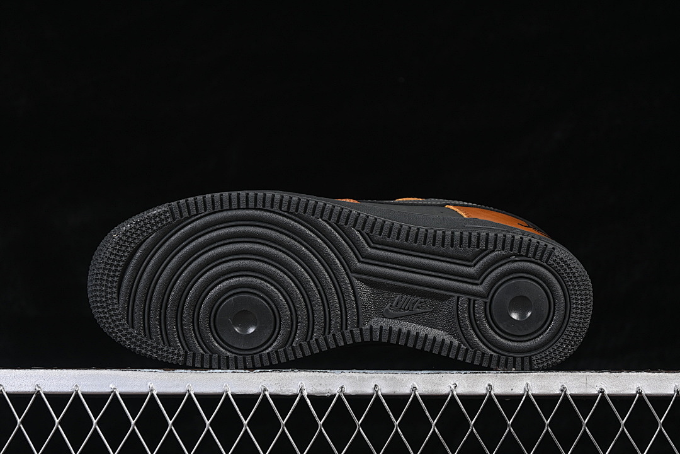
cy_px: 227
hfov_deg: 27.0
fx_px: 1417
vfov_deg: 18.2
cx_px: 340
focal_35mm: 75
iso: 160
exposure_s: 1/60
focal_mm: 50
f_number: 6.3
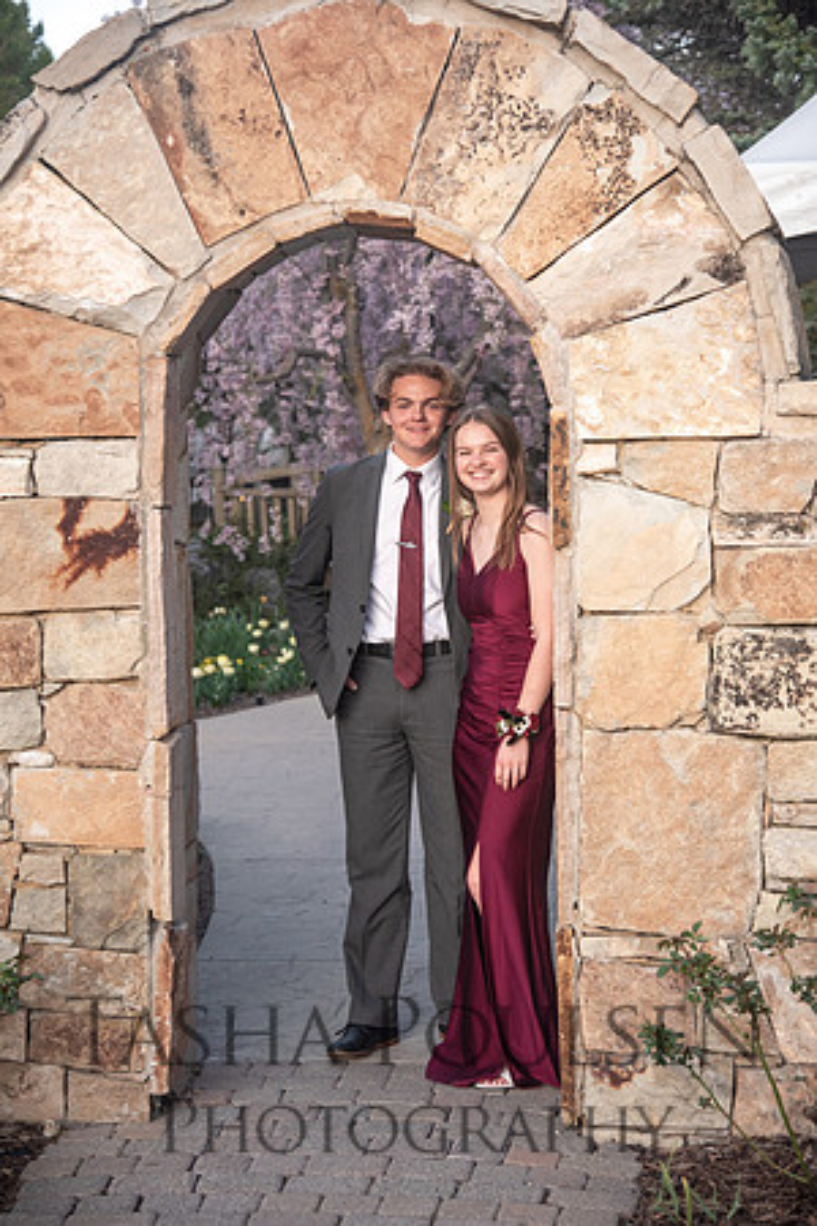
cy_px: 613
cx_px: 408
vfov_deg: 31.0
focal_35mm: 65
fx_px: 2213
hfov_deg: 20.9
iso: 500
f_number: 4.5
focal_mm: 65
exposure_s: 1/125
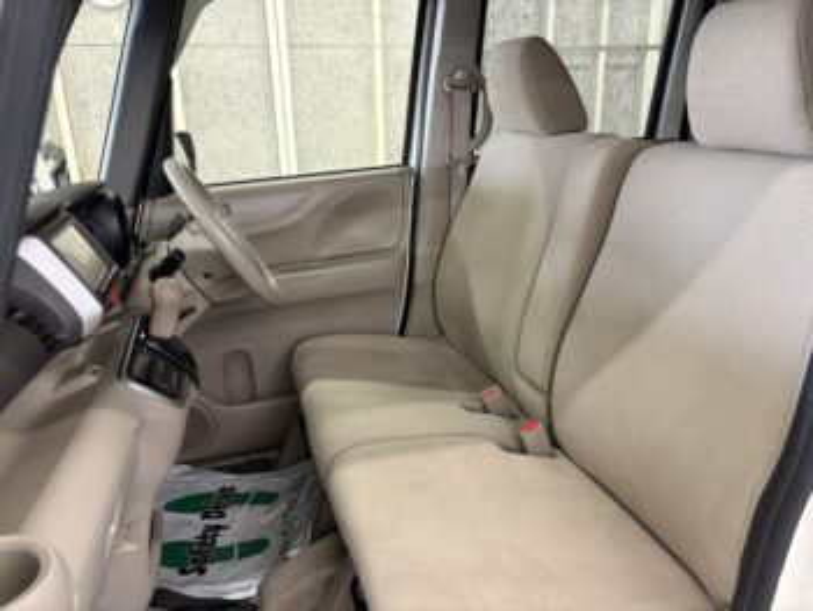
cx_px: 406
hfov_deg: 67.3
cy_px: 306
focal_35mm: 26
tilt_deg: -17.3
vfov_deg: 53.1
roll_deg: +1.4
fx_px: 611
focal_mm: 5.96
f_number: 1.6
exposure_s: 1/50
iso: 160
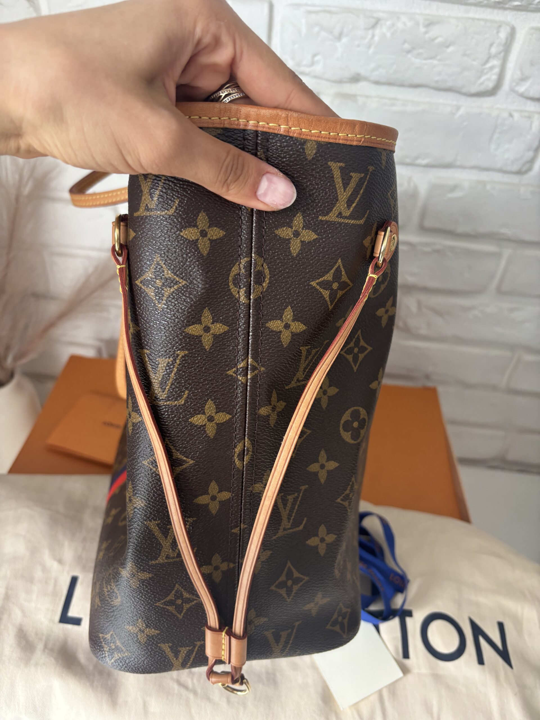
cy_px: 360
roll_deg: -6.1
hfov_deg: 53.1
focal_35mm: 26
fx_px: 541
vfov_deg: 67.3
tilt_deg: -40.5
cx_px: 270
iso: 125
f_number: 1.6
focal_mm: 5.96
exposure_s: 1/93
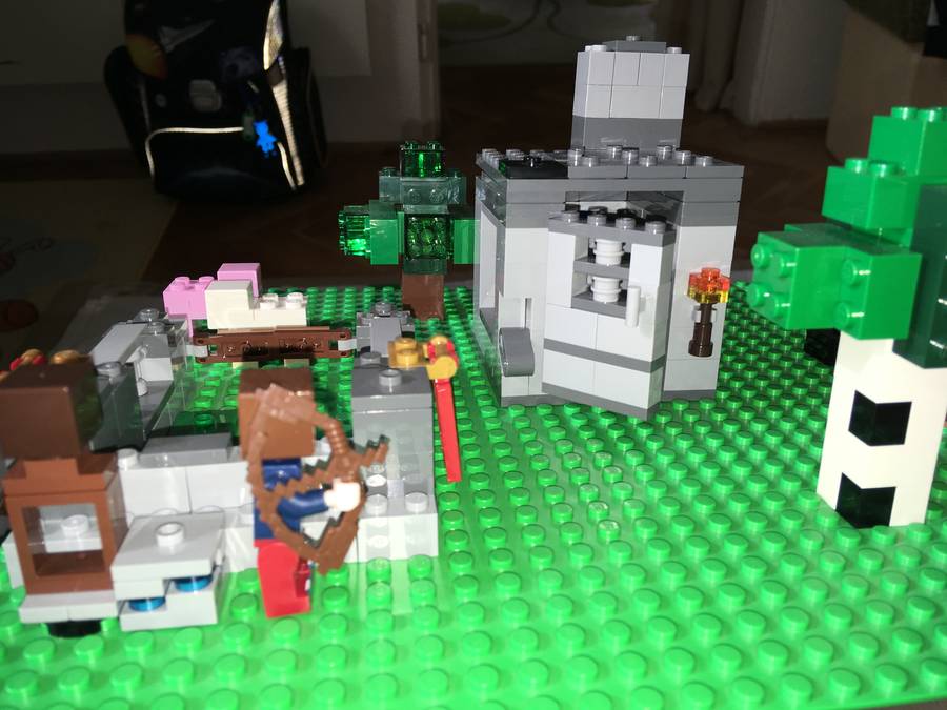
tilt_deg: -35.5
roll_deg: +1.1
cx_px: 474
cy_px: 355
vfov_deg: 48.2
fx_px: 793
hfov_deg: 61.7
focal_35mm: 29
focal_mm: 4.15
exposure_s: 1/69
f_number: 2.2
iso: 25
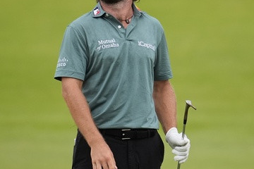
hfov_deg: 2.4
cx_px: 119
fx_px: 6025
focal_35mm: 854
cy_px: 68
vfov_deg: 1.6
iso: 1000
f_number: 2.8
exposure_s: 1/2000
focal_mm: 400
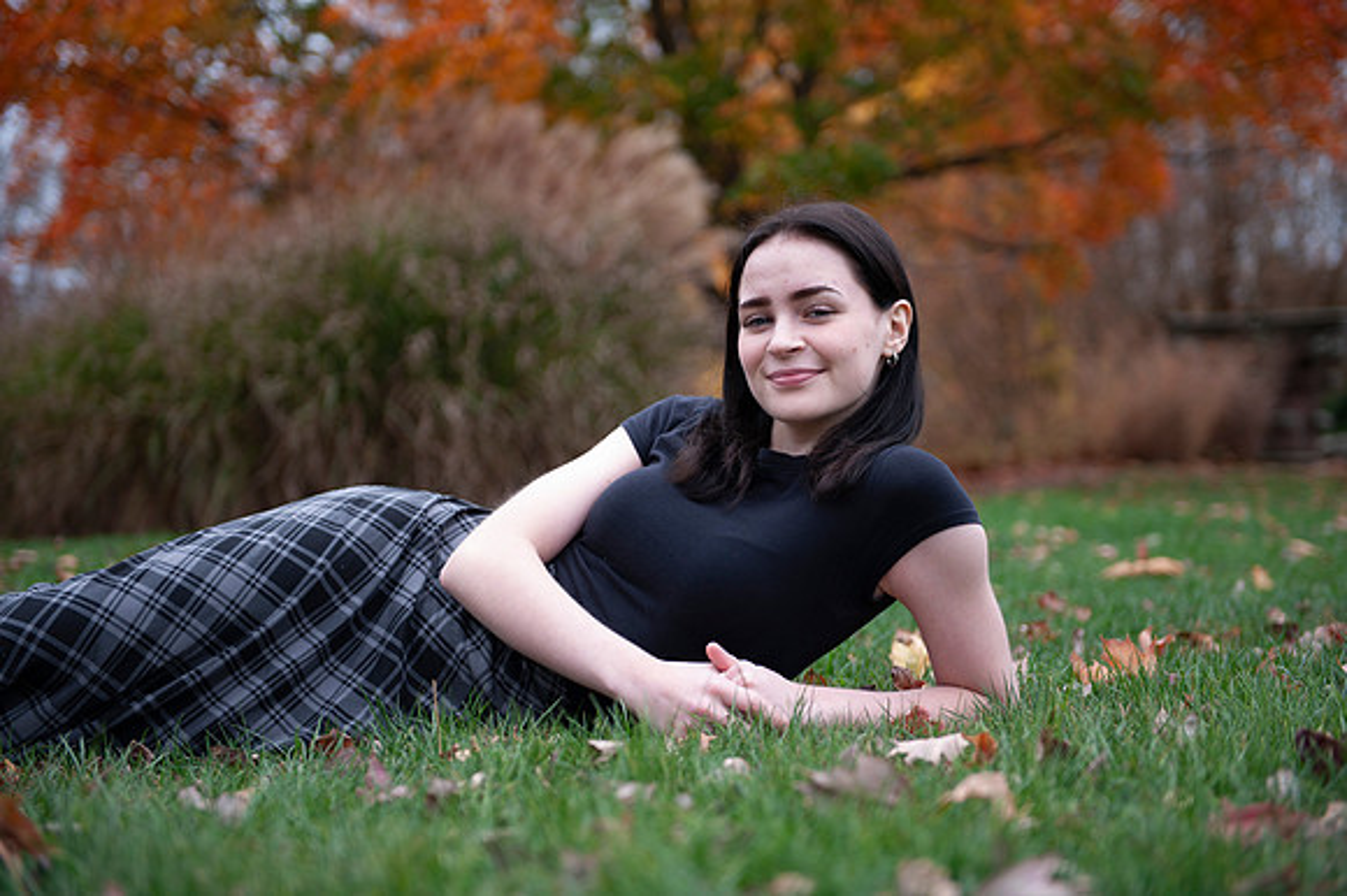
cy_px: 448
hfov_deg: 32.4
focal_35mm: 62
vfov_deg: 21.9
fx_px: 2318
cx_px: 674
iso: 100
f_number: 2.8
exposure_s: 1/400
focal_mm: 62
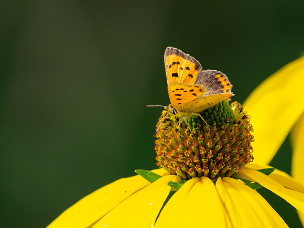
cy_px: 115
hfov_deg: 1.7
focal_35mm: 1153
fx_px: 10130
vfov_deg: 1.3
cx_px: 175
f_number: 7.1
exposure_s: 1/640
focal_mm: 400
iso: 640
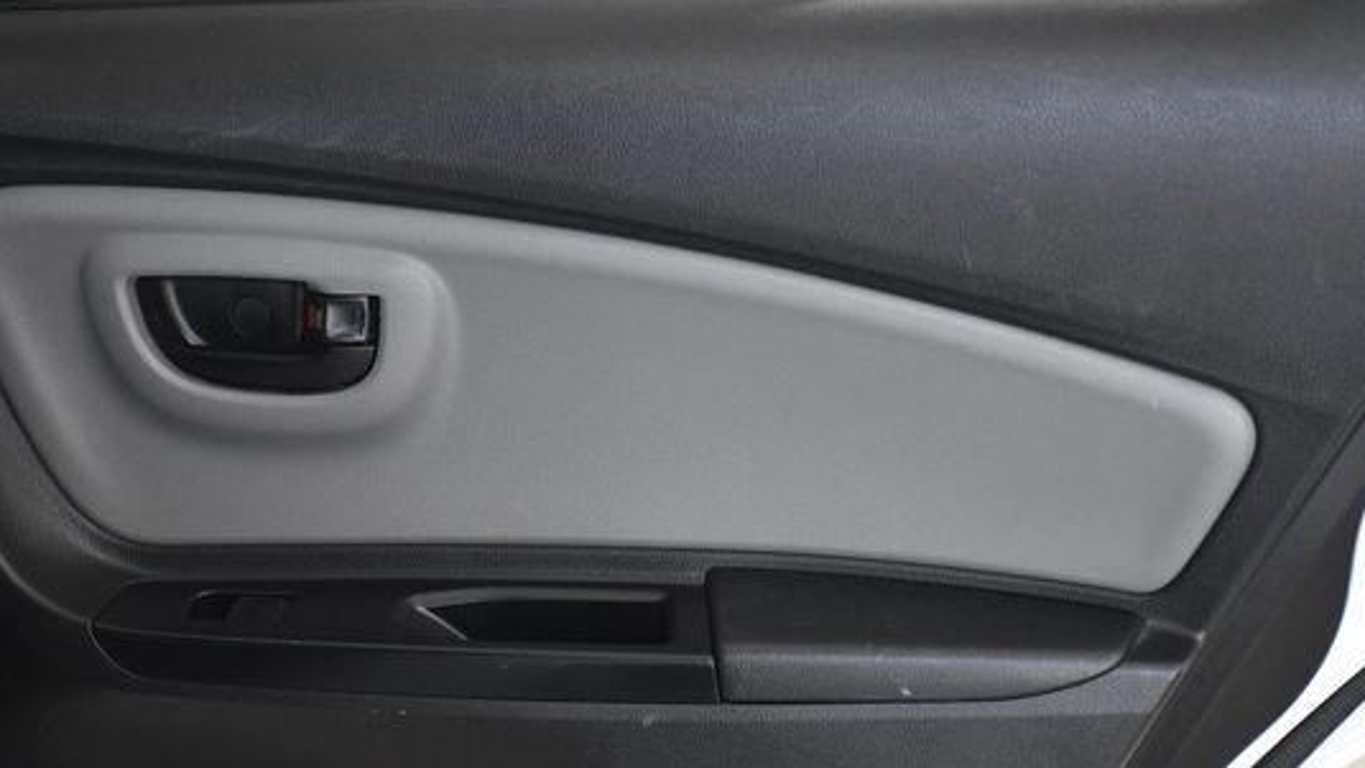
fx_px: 3402
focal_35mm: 94
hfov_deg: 22.7
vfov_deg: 12.9
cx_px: 651
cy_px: 519
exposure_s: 1/640
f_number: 4.8
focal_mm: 50
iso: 2500
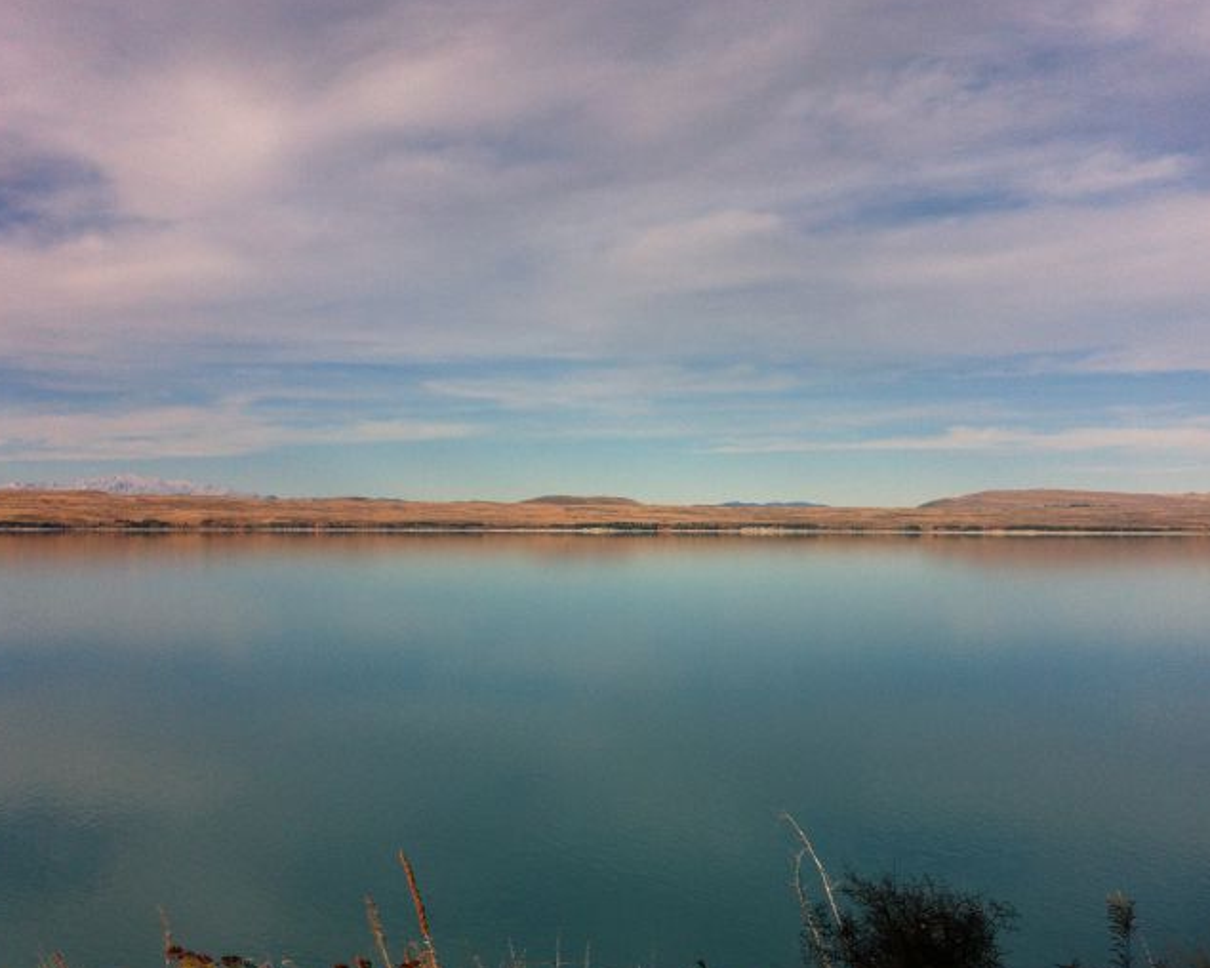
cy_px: 497
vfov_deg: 34.9
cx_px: 617
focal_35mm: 43
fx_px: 1540
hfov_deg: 42.9
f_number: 2.8
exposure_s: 1/2742
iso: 80
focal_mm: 3.85
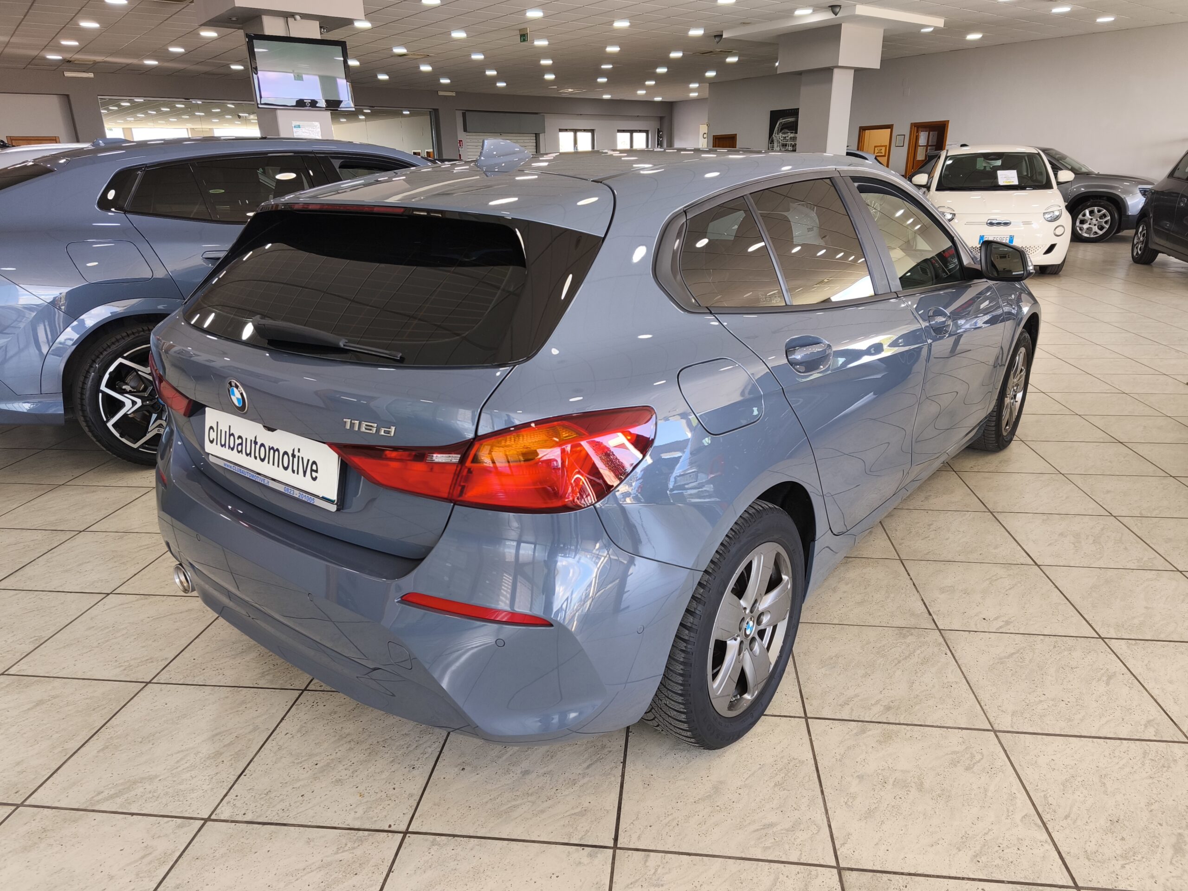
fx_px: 789
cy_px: 446
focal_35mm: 23
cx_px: 594
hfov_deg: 73.9
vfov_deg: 58.9
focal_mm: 5.35
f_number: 1.7
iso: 100
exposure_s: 1/100
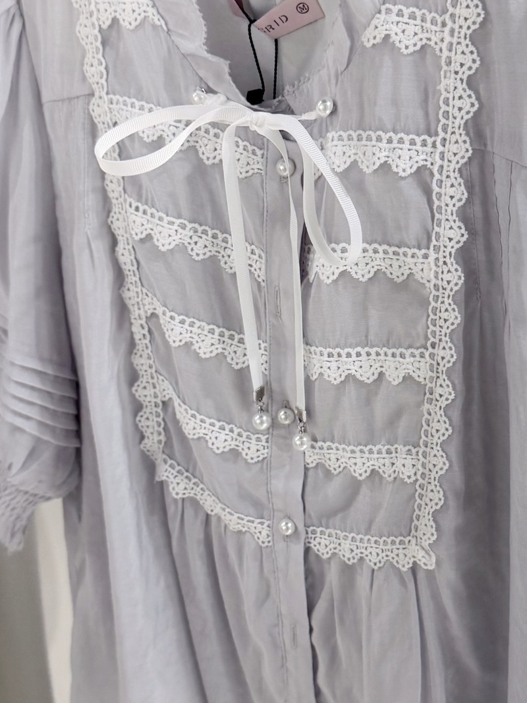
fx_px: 1096
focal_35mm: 54
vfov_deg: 35.5
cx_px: 396
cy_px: 365
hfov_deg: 26.7
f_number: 1.78
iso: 160
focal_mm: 6.76
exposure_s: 1/60
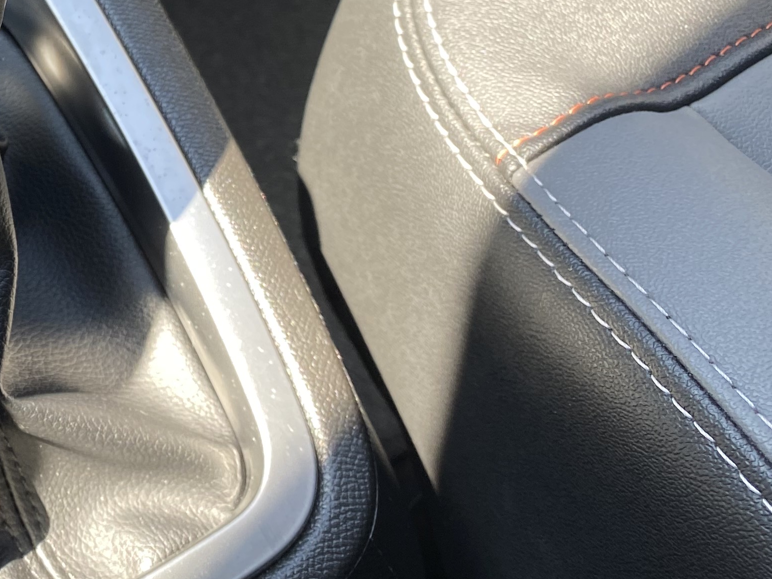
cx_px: -139
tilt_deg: -48.9
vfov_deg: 20.6
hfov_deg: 25.8
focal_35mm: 68
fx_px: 1516
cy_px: -49
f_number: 1.8
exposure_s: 1/102
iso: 50
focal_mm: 4.25
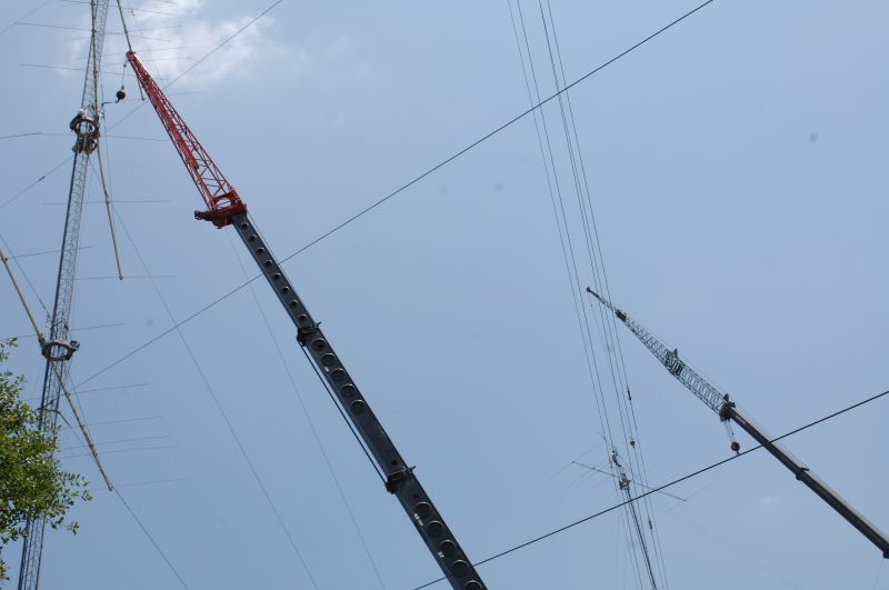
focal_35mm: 42
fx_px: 1036
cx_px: 444
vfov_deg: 31.8
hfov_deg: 46.5
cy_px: 295
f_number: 10
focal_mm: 28
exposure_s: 1/400
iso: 200
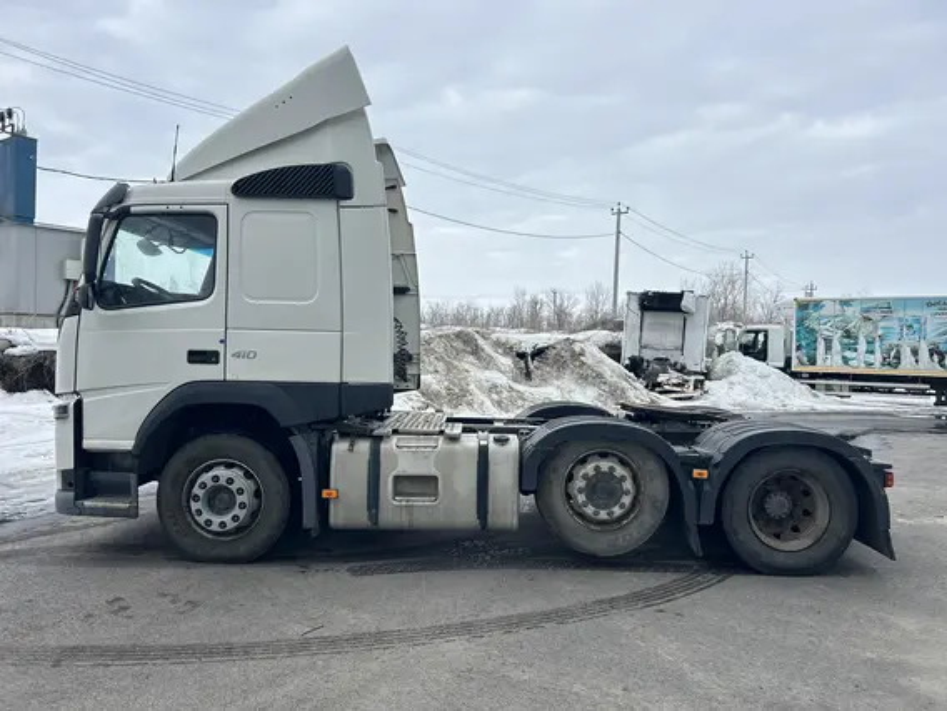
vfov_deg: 53.1
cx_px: 474
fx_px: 711
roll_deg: -0.8
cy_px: 356
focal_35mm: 26
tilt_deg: +1.5
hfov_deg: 67.3
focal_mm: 5.7
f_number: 1.5
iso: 50
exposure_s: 1/1531
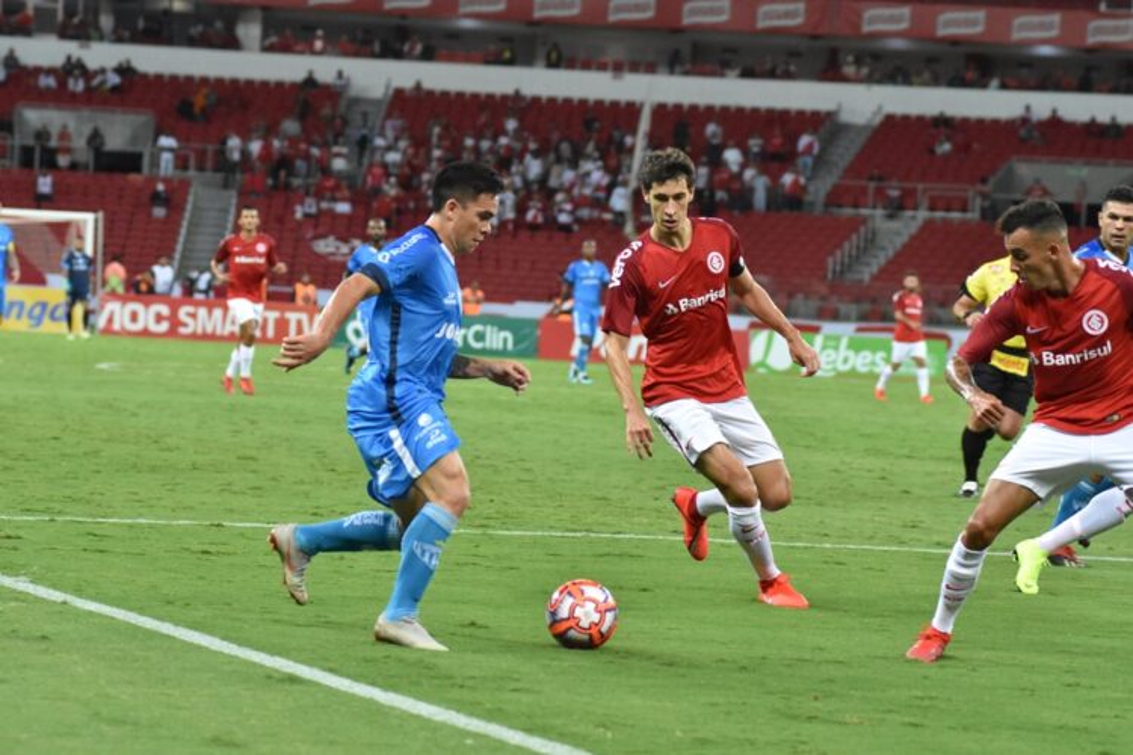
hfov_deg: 12.2
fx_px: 5287
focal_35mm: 168
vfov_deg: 8.2
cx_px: 566
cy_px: 378
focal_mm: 112
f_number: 4
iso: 4000
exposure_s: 1/1250
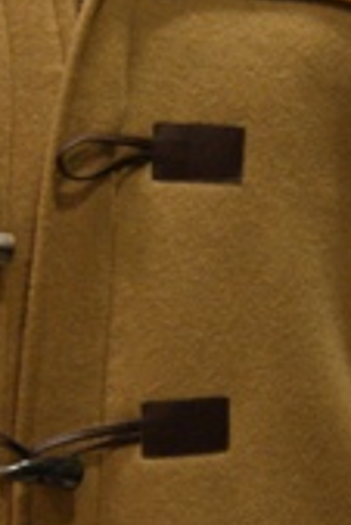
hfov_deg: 13.3
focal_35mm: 102
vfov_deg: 19.9
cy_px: 382
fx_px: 1489
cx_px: 40
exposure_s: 1/20
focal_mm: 18
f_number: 3.5
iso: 400
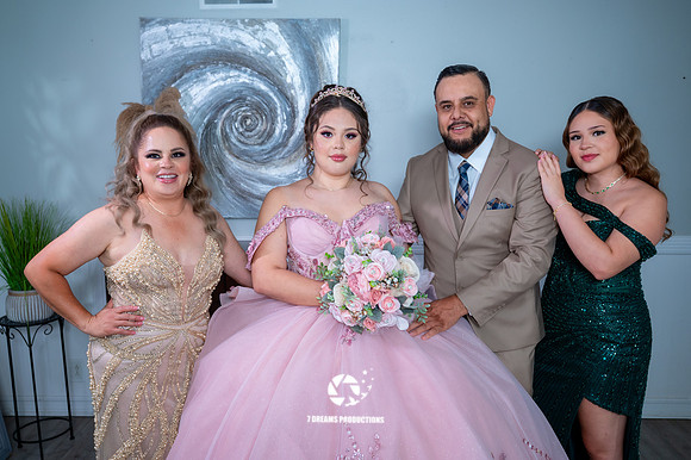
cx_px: 337
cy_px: 231
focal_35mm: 33
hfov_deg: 57.2
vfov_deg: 39.9
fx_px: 633
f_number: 4
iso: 1250
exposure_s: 1/60
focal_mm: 32
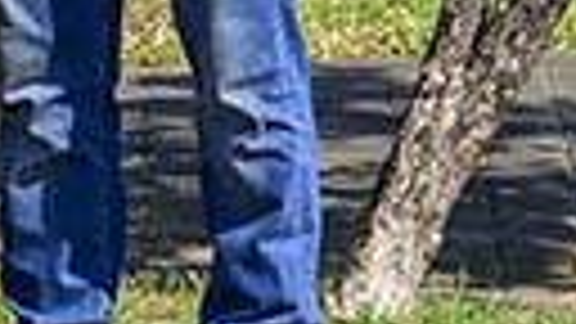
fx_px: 8385
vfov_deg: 2.2
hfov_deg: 3.8
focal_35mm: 549
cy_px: -734
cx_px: -1490
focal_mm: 70
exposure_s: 1/250
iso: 90
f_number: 9
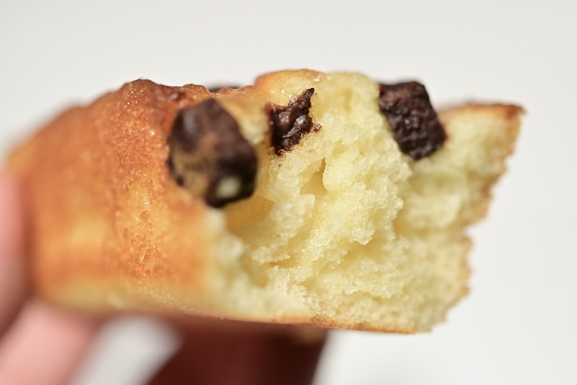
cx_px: 284
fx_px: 978
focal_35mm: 61
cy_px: 193
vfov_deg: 22.3
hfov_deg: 32.9
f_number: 3.5
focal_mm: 60
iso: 3200
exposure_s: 1/200
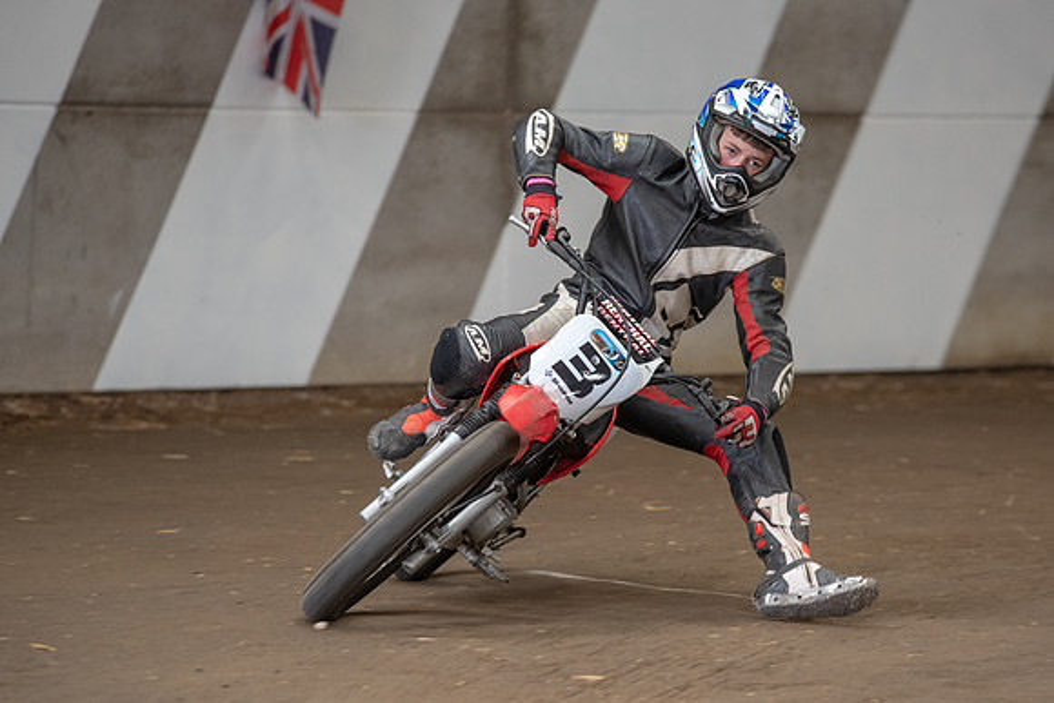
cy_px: 401
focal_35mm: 243
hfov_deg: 8.5
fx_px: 7101
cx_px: 619
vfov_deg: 5.7
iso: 1600
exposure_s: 1/125
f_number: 3.5
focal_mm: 200
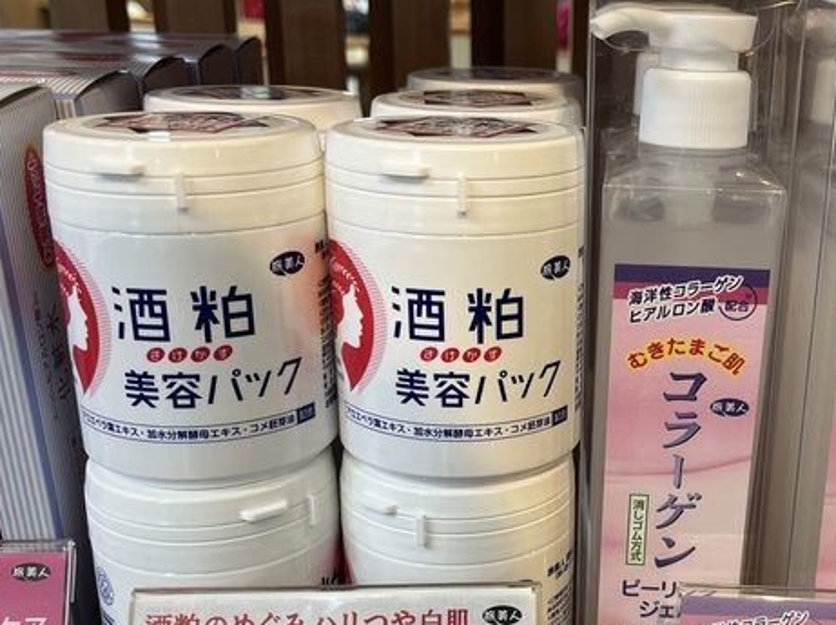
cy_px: 436
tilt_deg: -22.5
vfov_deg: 31.1
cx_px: 585
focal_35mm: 46
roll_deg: -0.9
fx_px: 1110
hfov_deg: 40.5
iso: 100
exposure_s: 1/100
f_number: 1.6
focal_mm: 5.1
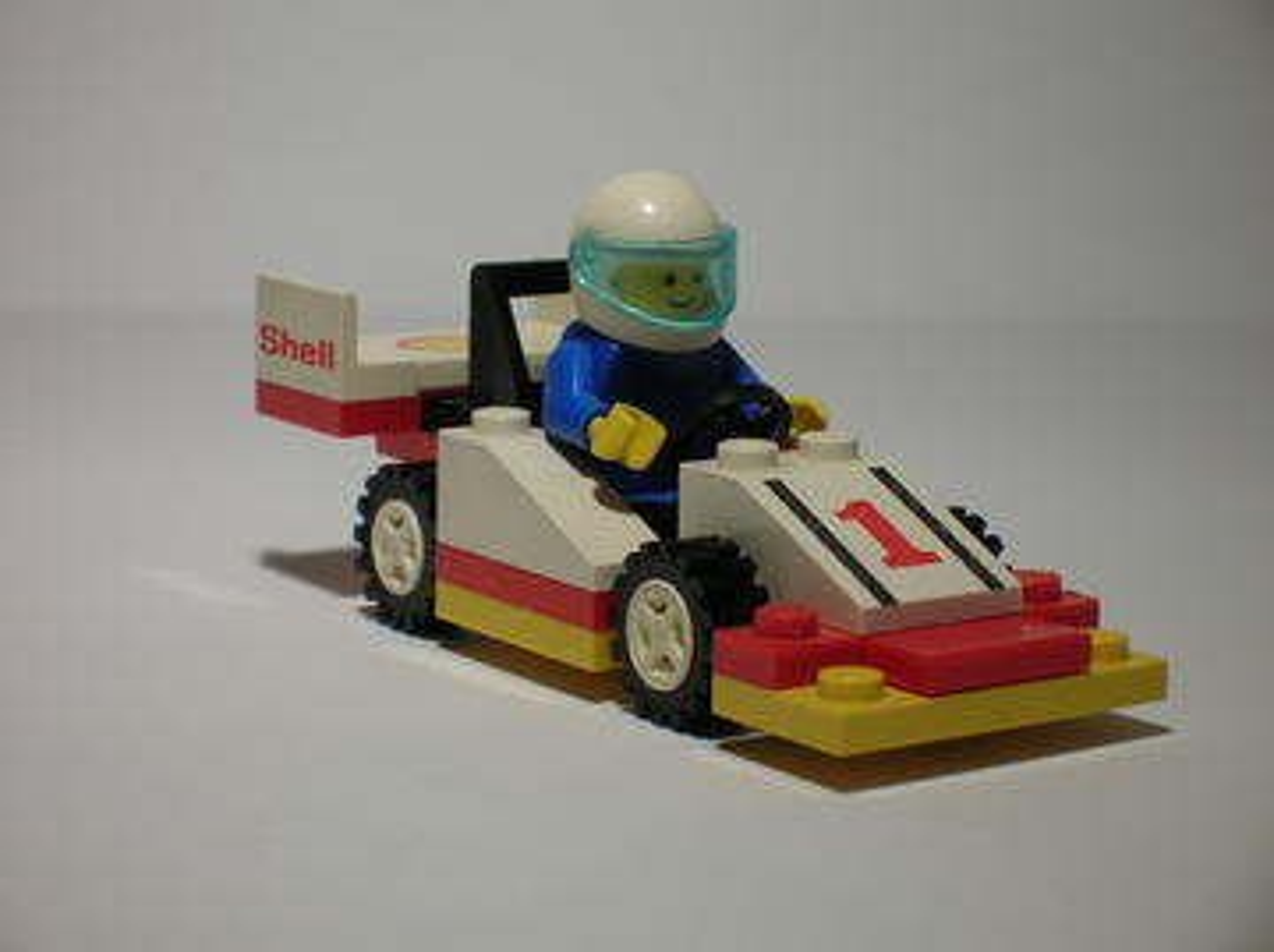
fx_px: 3749
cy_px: 476
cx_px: 637
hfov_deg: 19.3
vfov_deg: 14.5
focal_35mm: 102
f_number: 4.9
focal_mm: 17.1
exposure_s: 1/16
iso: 50
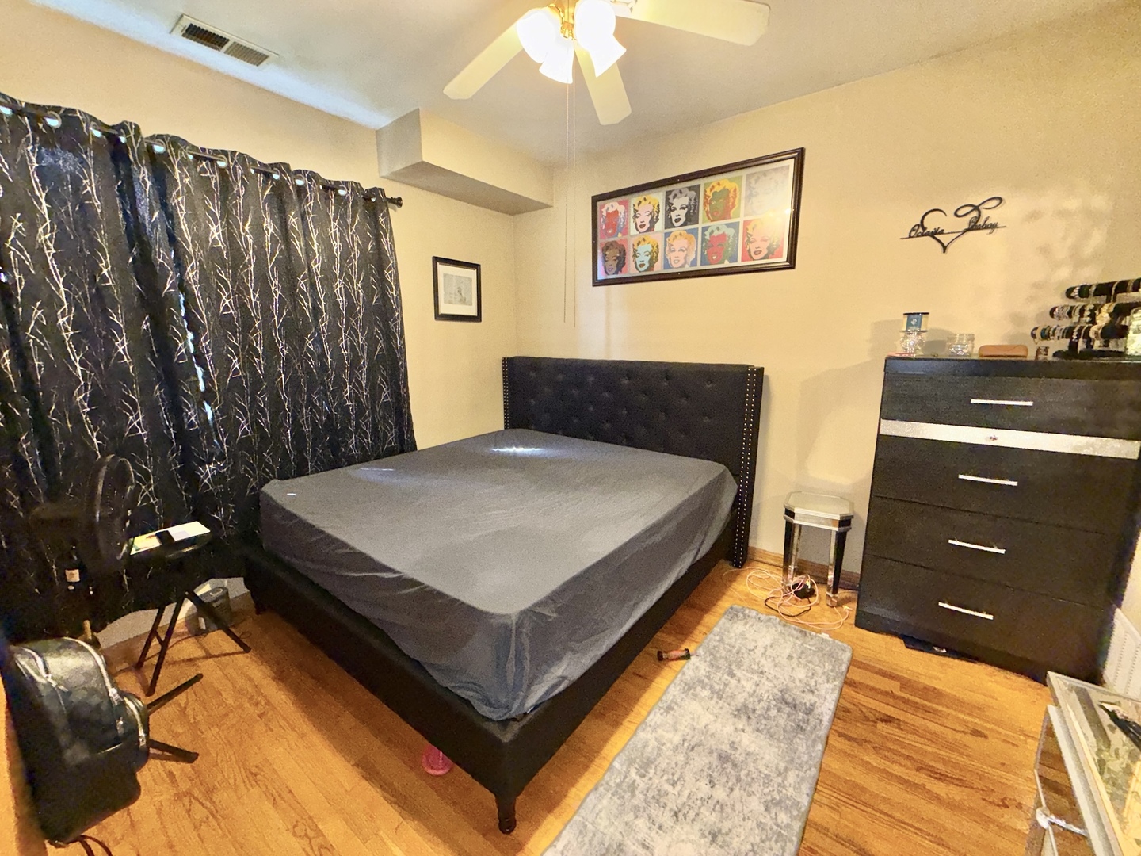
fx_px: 461
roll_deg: -0.2
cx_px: 570
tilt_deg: -11.1
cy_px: 428
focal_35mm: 14
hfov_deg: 102.1
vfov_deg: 85.7
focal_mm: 2.22
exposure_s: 1/60
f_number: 2.2
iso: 200
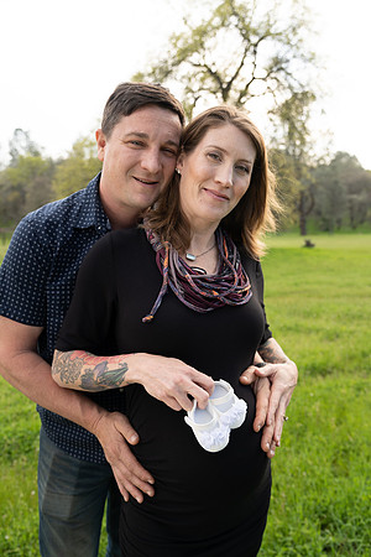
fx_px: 417
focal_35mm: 27
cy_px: 278
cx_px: 186
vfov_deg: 67.4
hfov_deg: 47.9
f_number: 3.5
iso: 125
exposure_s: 1/125
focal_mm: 27
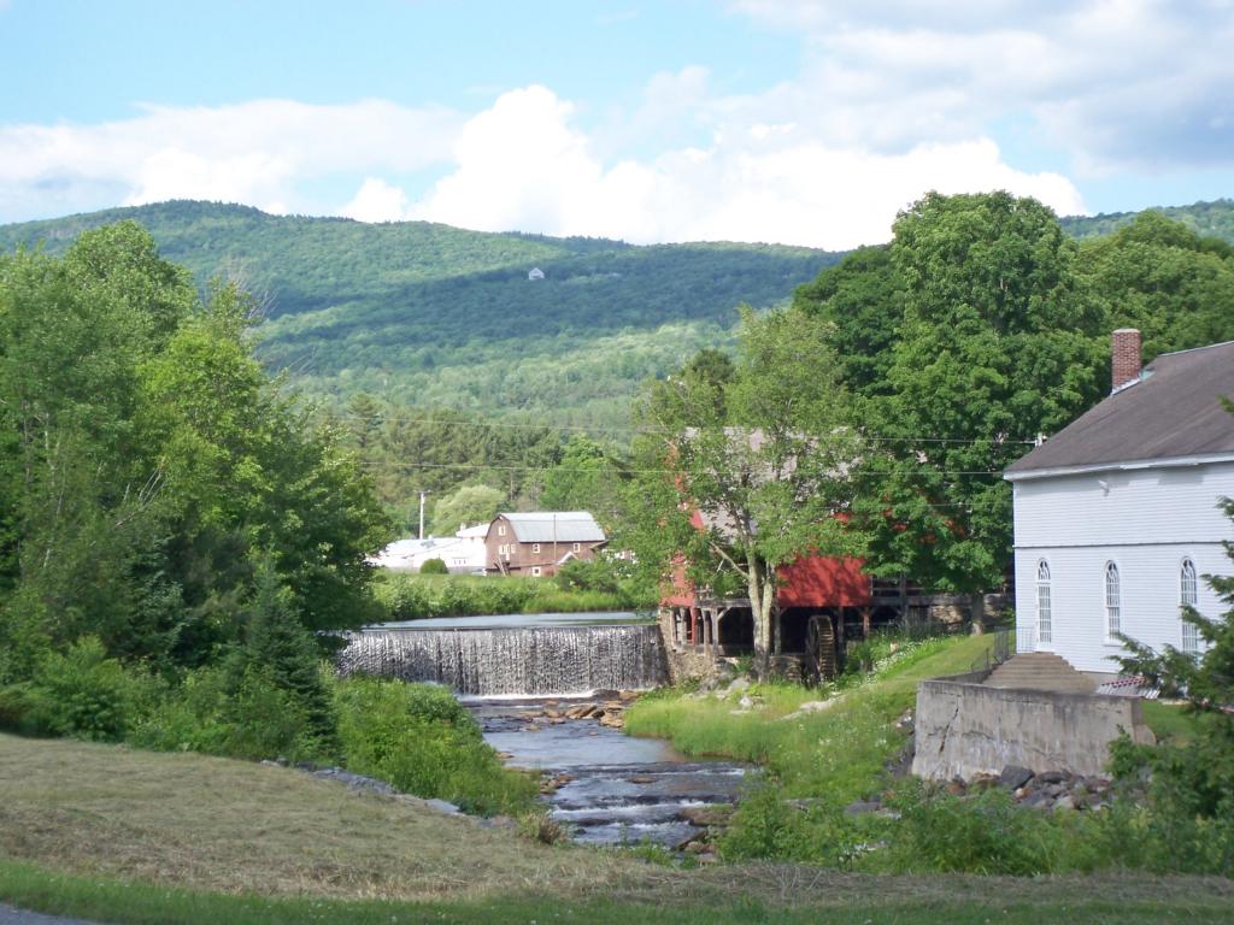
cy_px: 462
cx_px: 617
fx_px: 3351
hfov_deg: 20.9
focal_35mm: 94
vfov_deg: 15.7
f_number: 4.3
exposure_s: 1/250
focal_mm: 15.4
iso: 64
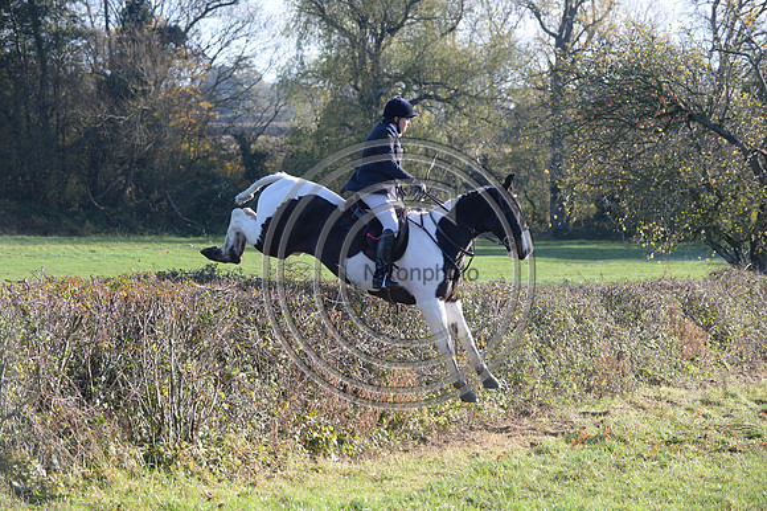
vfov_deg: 13.0
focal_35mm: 105
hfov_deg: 19.5
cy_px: 256
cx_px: 384
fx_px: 2236
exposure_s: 1/1250
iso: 1000
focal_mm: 105
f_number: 5
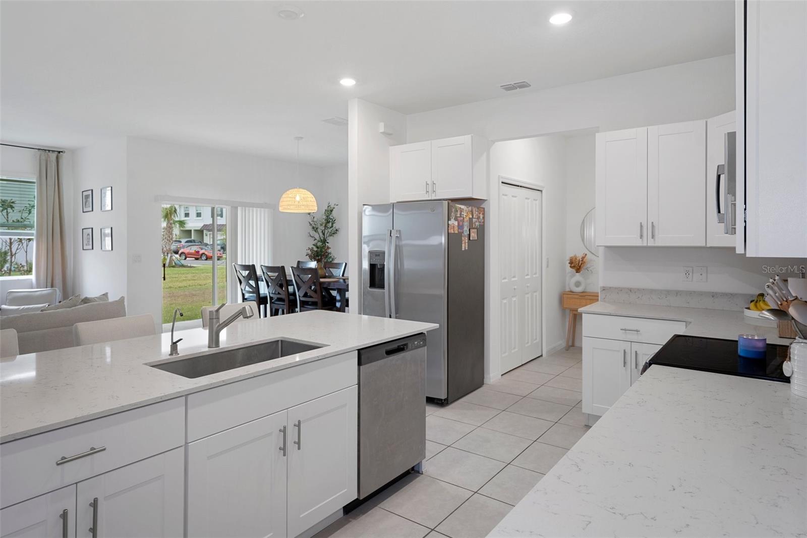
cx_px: 404
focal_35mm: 21
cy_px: 269
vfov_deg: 59.5
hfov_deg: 81.2
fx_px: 471
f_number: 8
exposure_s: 1/1.67
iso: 320
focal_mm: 21
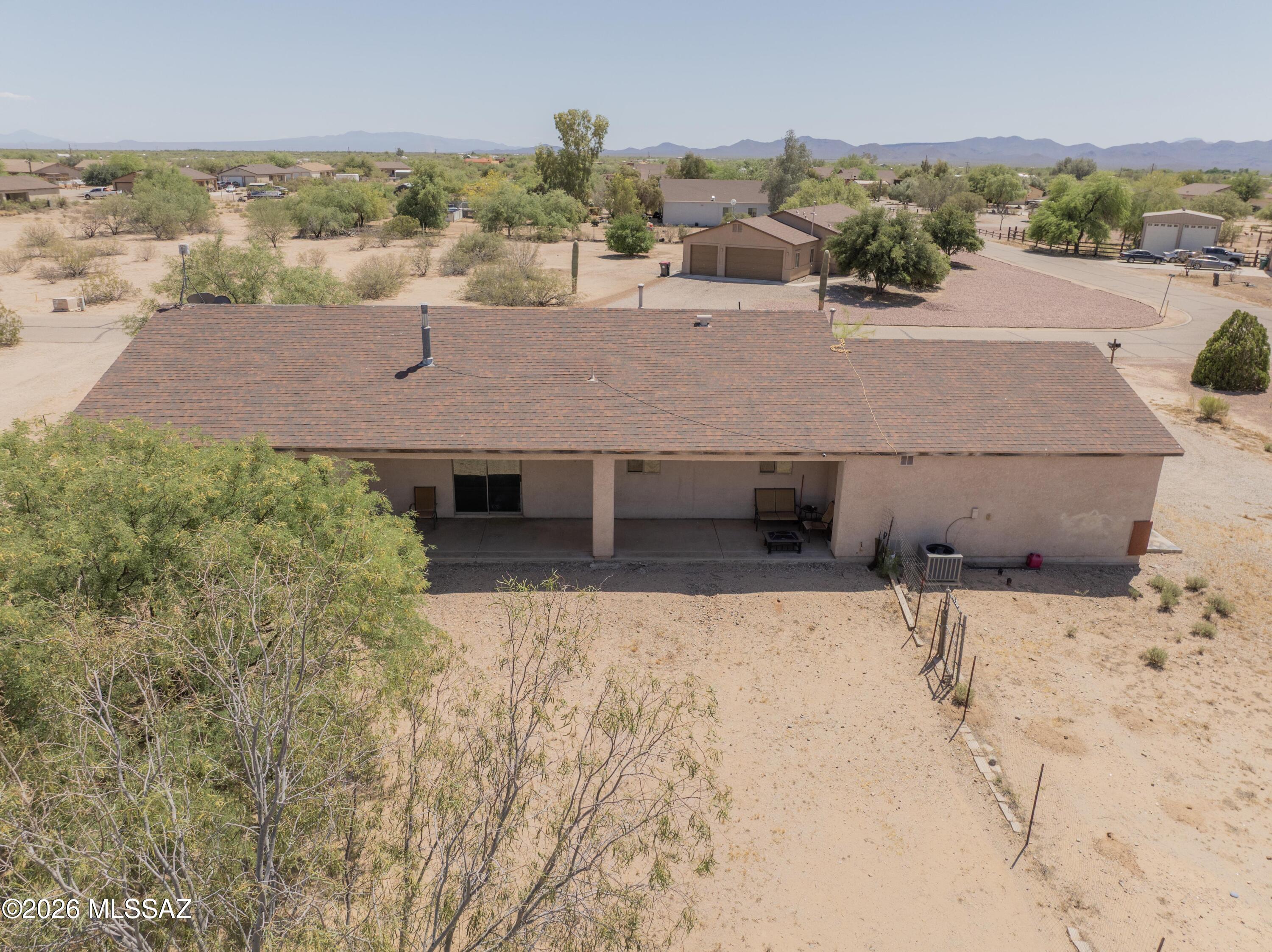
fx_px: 881
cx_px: 636
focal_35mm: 24
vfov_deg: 56.8
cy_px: 476
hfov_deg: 71.6
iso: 100
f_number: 2.8
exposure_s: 1/30
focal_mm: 12.29
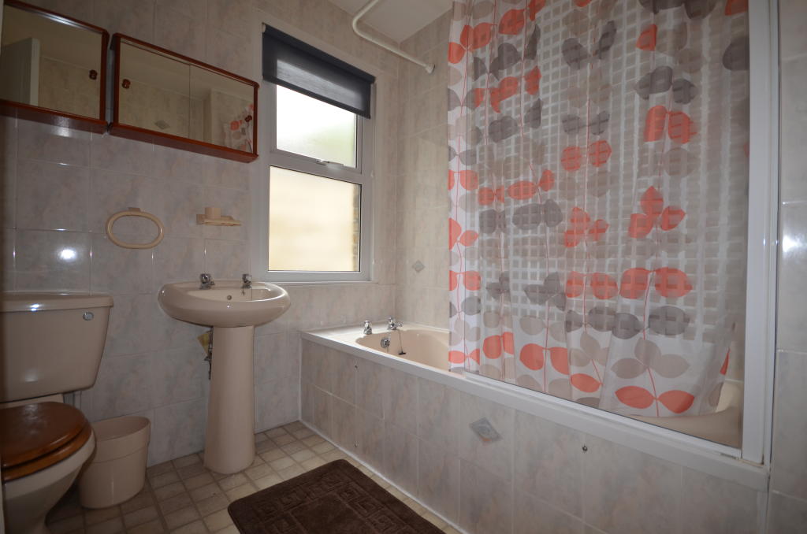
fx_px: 336
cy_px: 267
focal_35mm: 15
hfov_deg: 100.5
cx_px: 404
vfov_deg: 77.1
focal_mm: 10
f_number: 4
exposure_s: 1/60
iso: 220
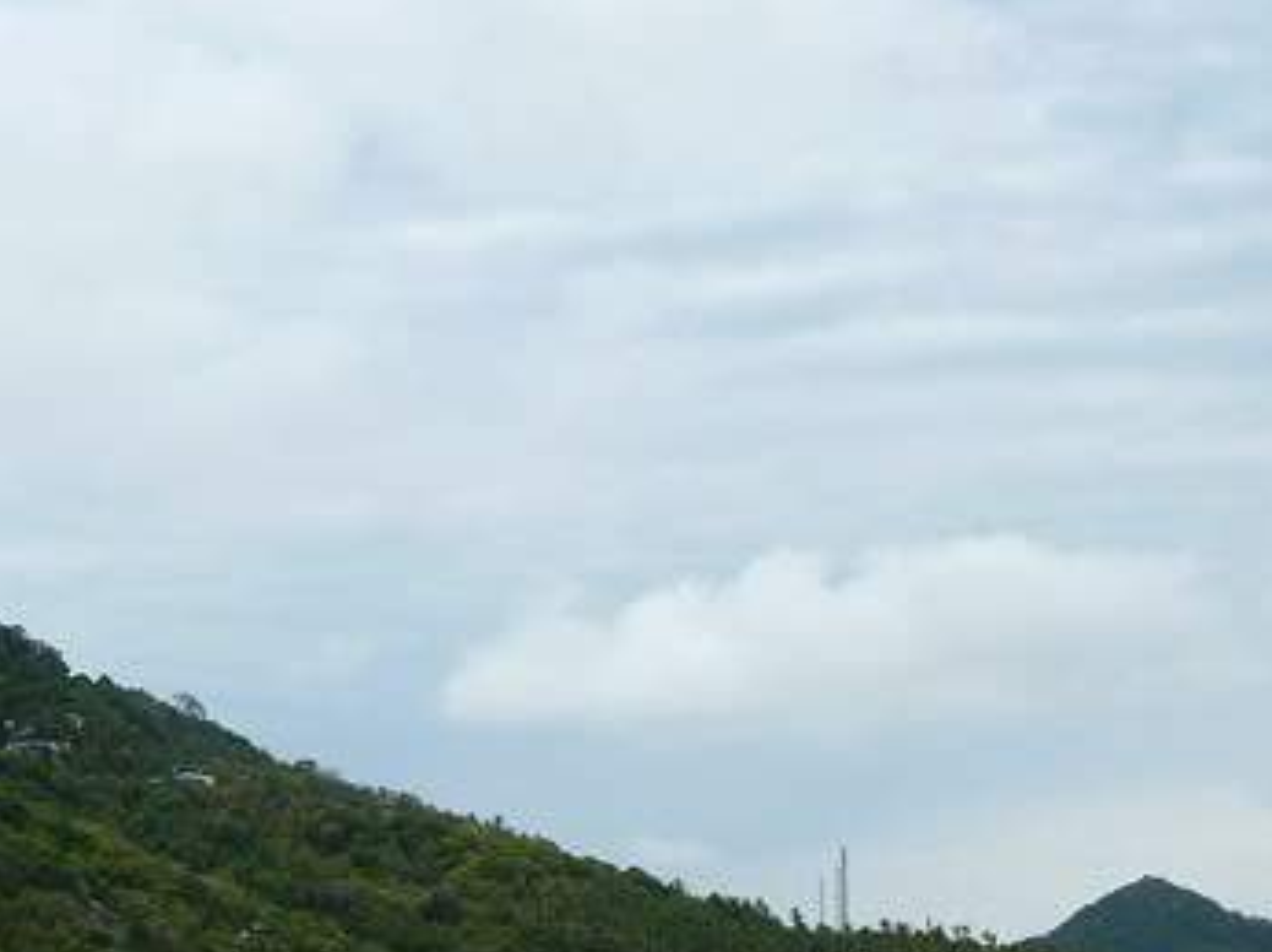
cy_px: 1088
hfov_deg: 26.2
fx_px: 2717
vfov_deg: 19.0
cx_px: 408
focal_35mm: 74
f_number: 5.6
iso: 80
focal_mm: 5.3
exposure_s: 1/640
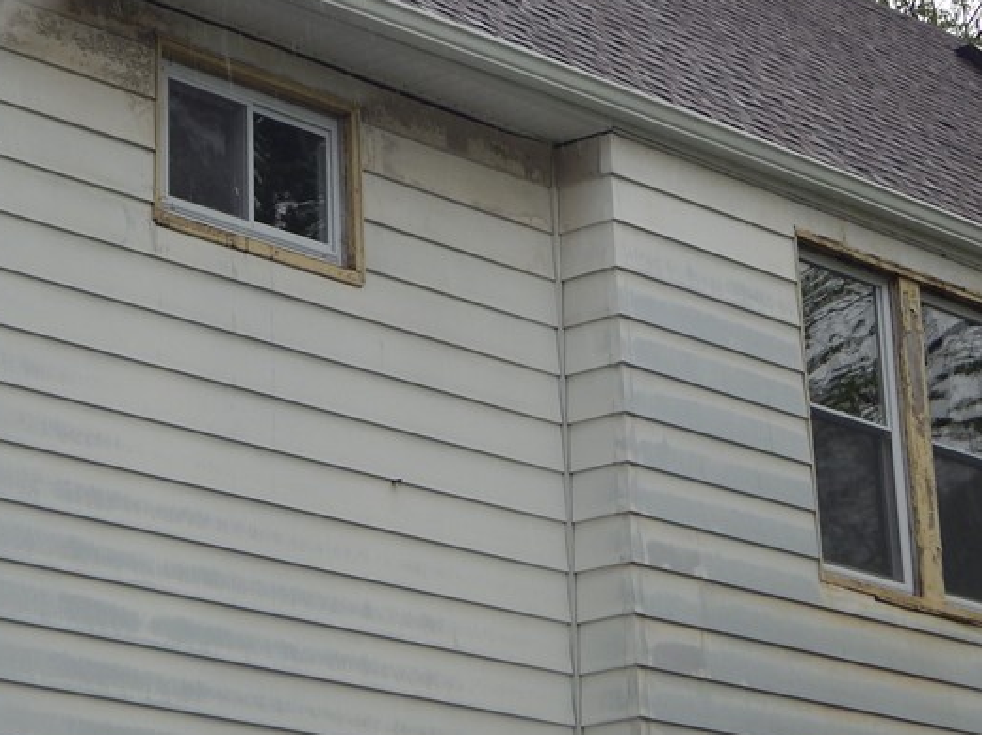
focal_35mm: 120
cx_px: 396
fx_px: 3402
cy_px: 66
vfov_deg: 12.2
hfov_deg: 16.4
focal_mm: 10.9
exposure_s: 1/200
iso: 125
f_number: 4
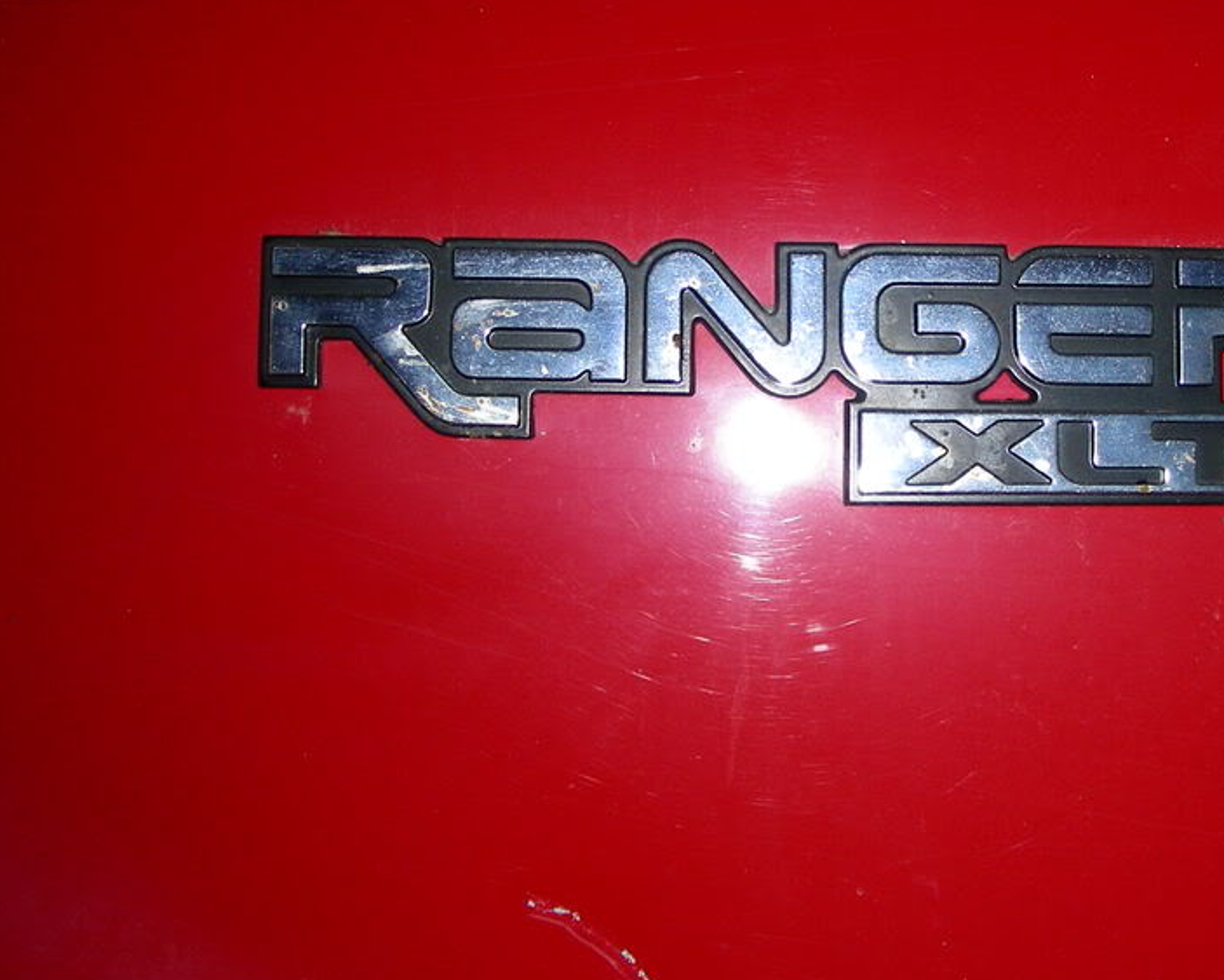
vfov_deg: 27.9
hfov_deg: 34.4
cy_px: 317
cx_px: 829
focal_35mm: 54
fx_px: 1957
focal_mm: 6.3
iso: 50
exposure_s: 1/60.1
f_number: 3.5
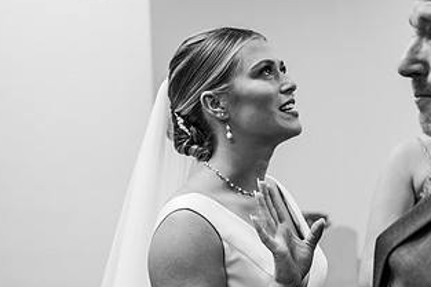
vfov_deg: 17.8
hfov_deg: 26.6
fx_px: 909
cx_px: 257
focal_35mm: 76
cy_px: 214
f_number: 3.2
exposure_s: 1/320
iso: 2000
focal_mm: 41
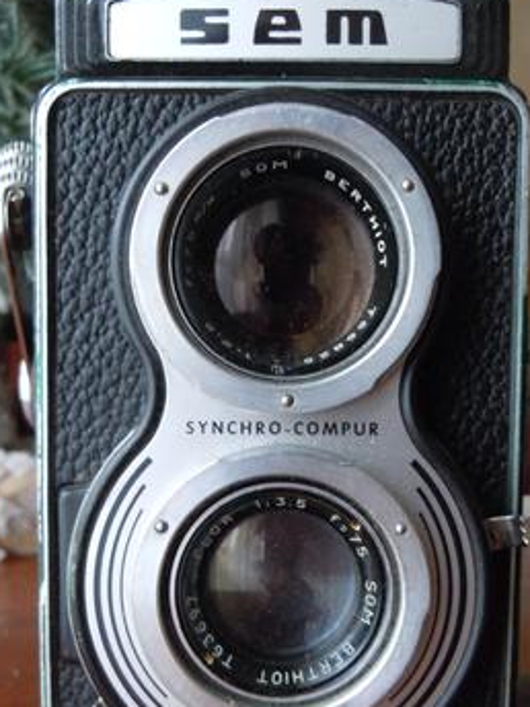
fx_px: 939
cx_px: 279
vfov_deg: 40.8
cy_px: 464
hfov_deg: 31.5
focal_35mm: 46
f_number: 4
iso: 400
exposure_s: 1/13
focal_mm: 5.9
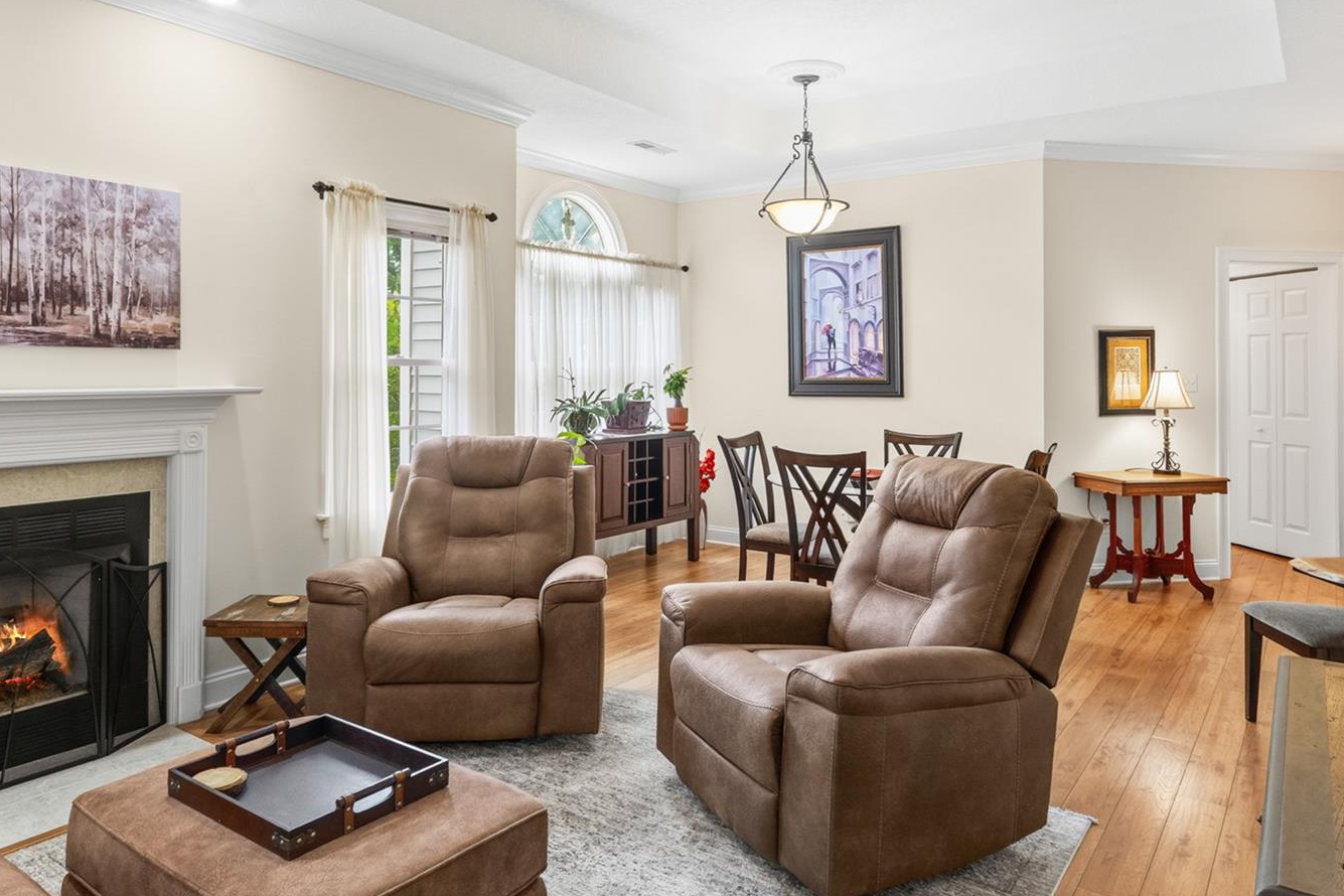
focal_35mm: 23
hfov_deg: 76.1
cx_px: 666
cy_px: 377
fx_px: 859
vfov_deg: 54.9
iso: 200
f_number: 14
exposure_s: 1
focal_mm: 10
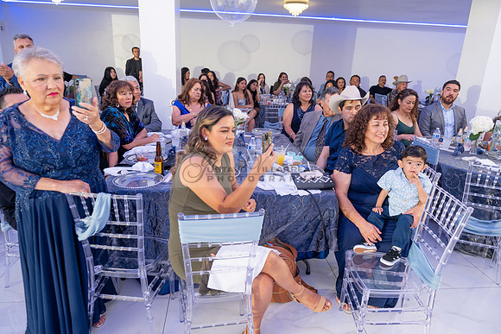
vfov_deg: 53.2
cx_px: 250
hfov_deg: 73.7
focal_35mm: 24
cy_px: 167
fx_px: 334
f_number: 4
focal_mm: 24
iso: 800
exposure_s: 1/125
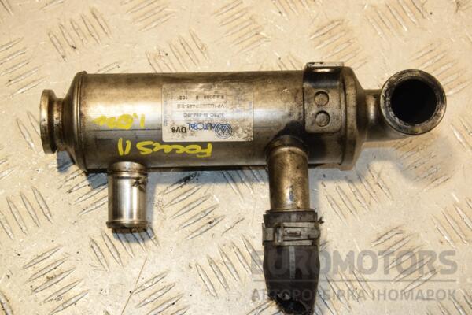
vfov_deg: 18.2
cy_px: 158
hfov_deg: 27.0
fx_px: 983
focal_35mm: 75
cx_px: 236
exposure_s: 1/200
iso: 800
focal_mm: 50
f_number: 9
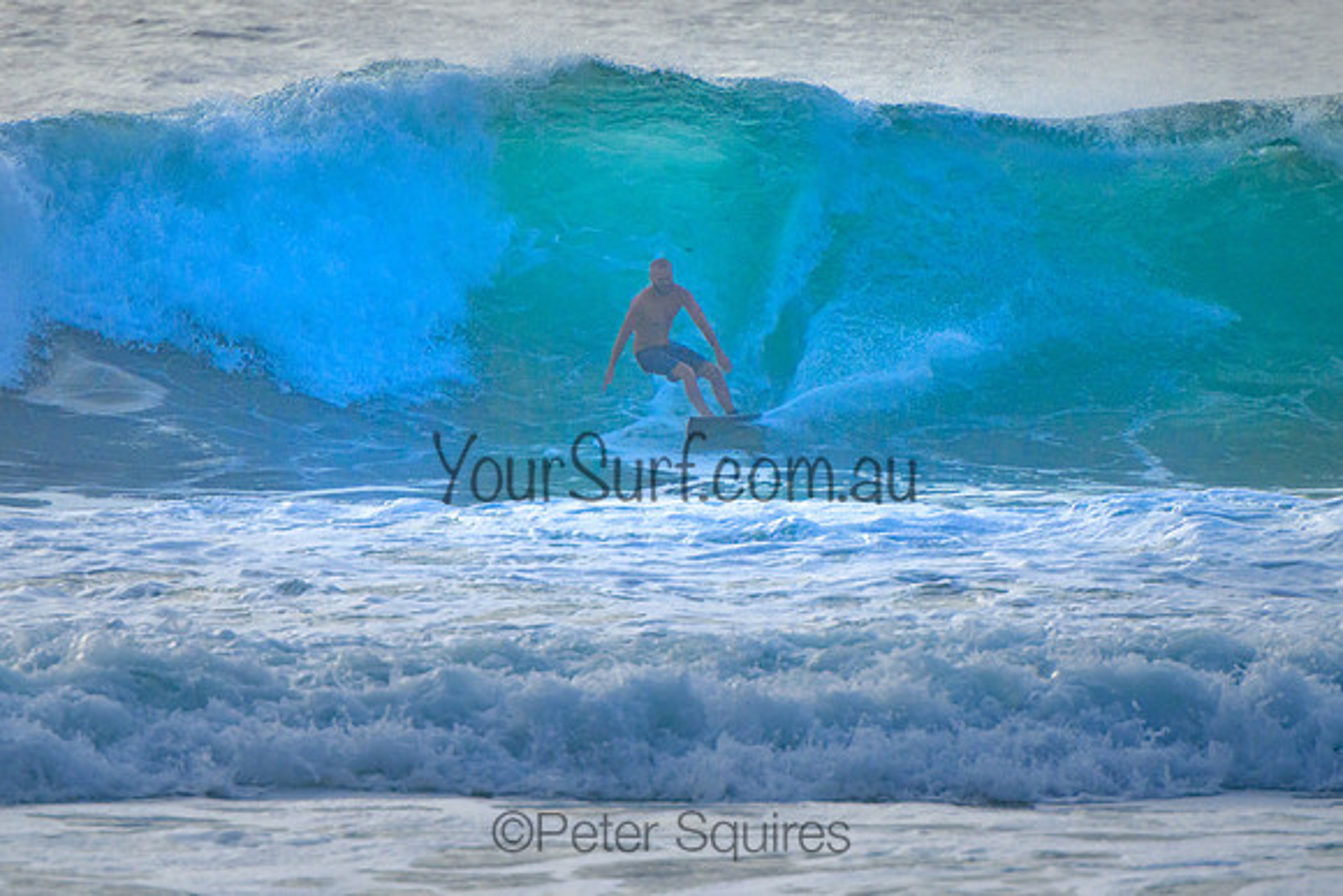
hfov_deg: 3.7
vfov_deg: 2.5
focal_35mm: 550
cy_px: 295
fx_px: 20514
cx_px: 706
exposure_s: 1/2000
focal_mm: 400
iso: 1250
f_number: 5.6
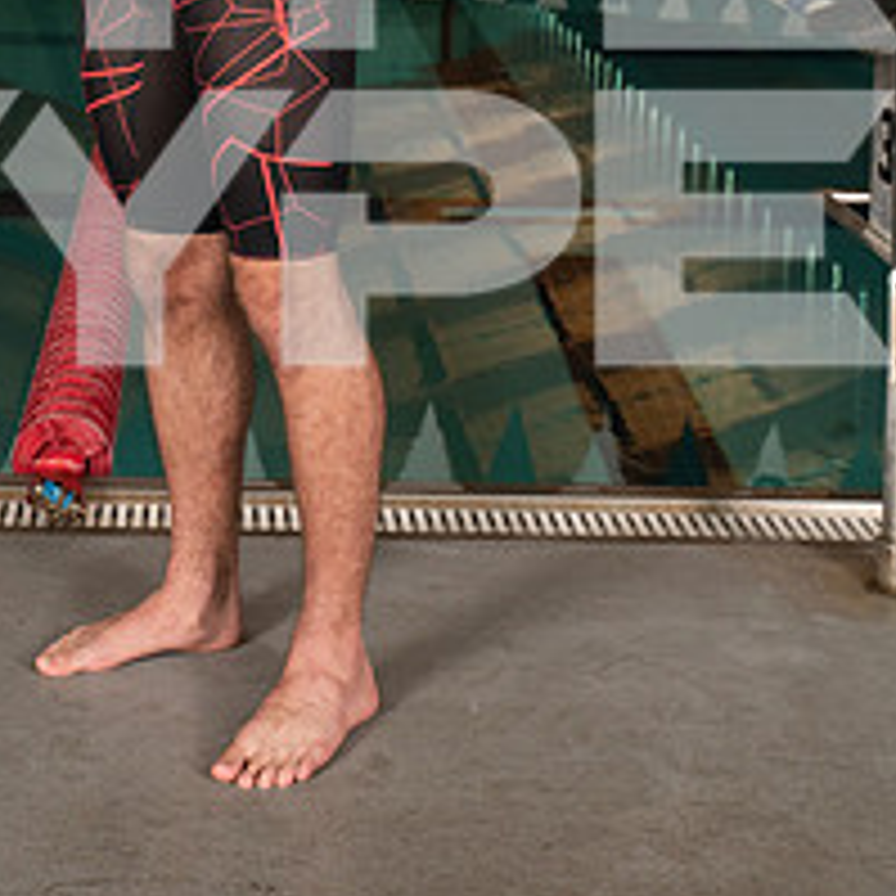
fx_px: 2255
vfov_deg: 21.4
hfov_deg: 22.3
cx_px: 239
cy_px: -86
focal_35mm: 77
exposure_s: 1/250
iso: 800
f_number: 7.1
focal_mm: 40
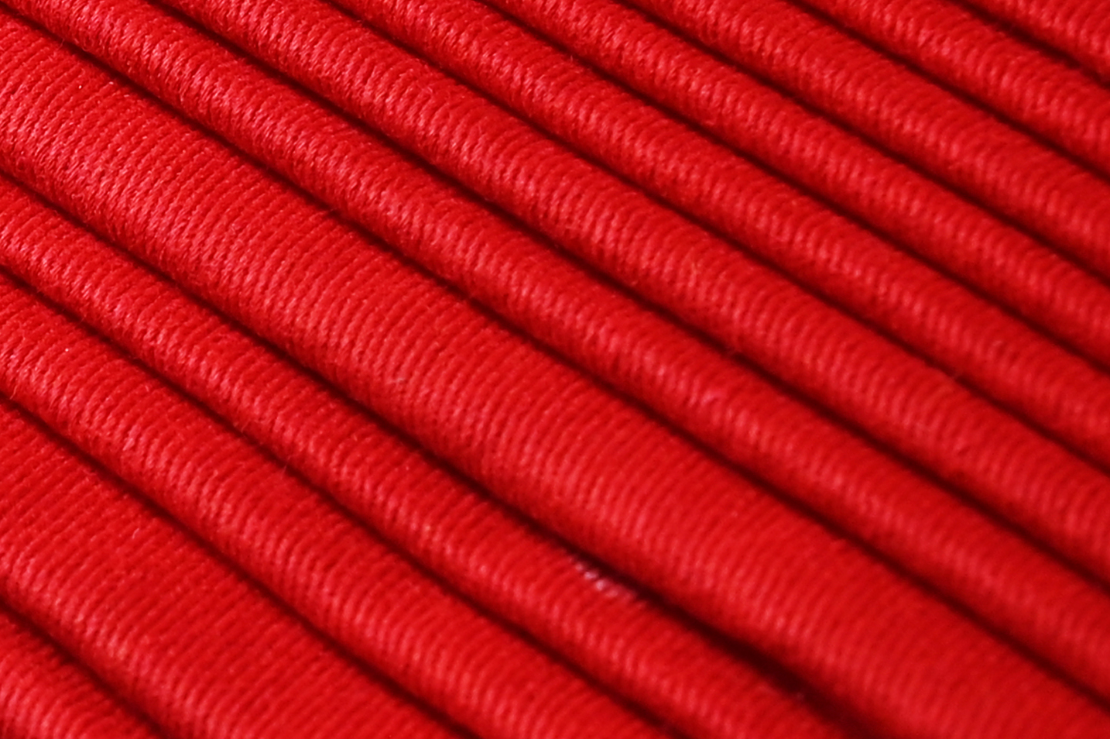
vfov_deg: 5.9
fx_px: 7148
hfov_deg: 8.8
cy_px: -40
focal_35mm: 232
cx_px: -46
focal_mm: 55
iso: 320
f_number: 9
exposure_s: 1/500
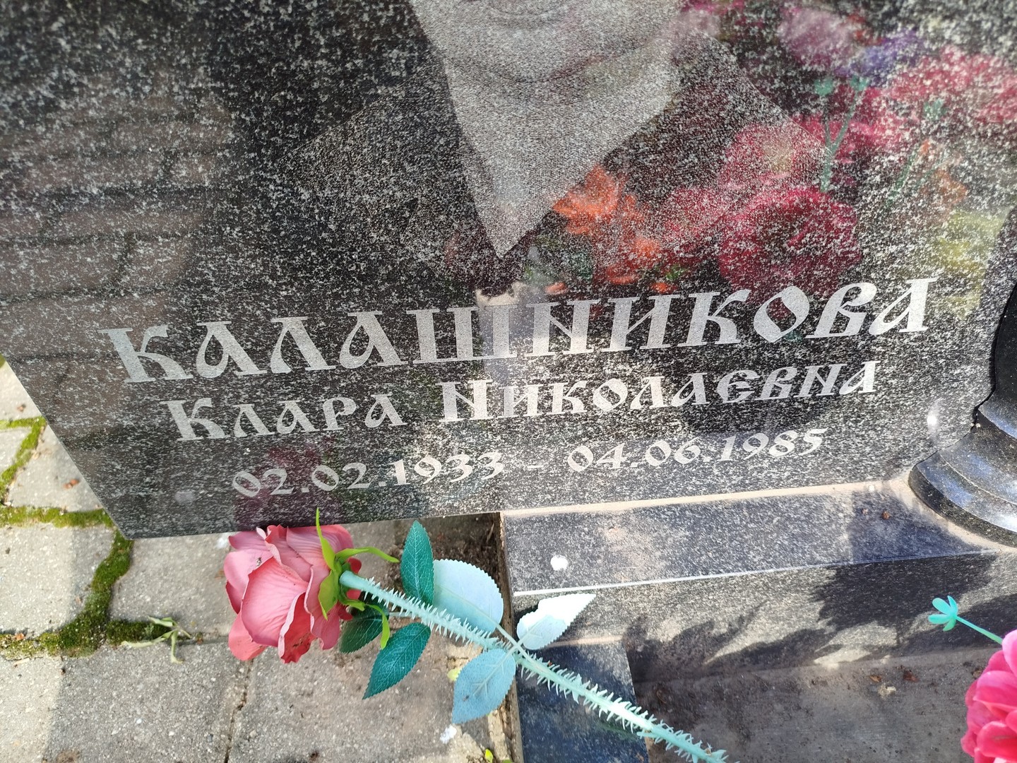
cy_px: 382
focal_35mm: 24
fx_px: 705
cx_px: 508
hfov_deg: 71.6
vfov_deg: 56.8
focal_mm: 5.31
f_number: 1.7
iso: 80
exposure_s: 1/100
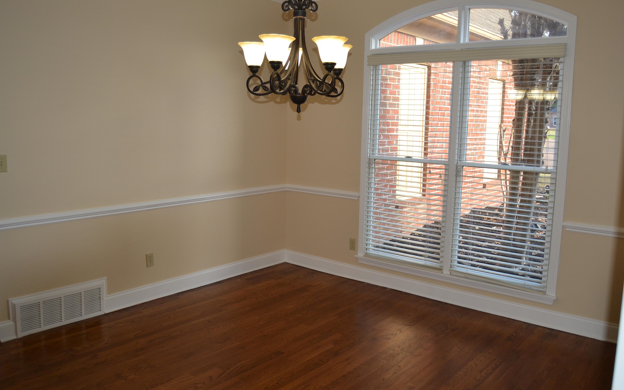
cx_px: 311
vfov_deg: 42.4
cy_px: 180
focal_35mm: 30
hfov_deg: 63.7
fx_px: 502
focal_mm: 19
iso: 320
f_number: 4
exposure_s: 1/125
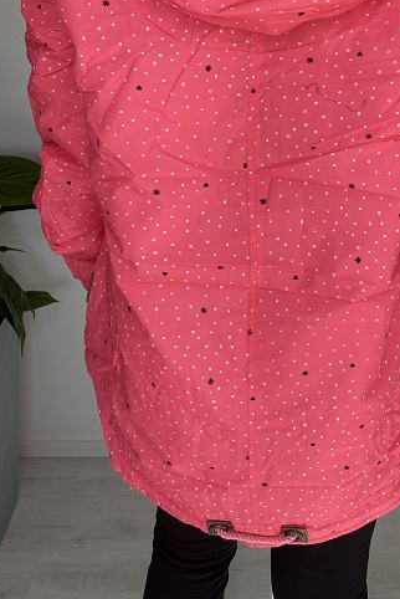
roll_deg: -0.5
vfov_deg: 43.5
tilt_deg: -15.6
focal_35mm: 43
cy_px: 131
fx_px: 716
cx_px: 289
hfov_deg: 30.8
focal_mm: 4.25
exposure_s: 1/128
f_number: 1.8
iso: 32
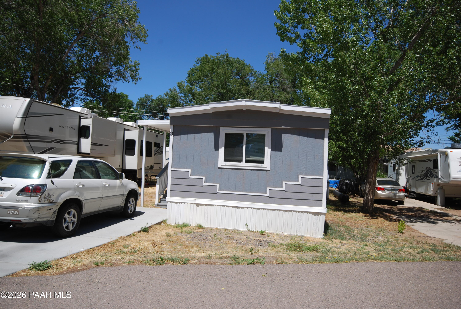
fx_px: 327
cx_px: 230
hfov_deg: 70.4
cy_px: 154
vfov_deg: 50.5
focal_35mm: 26
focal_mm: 17
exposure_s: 1/200
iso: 100
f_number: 10
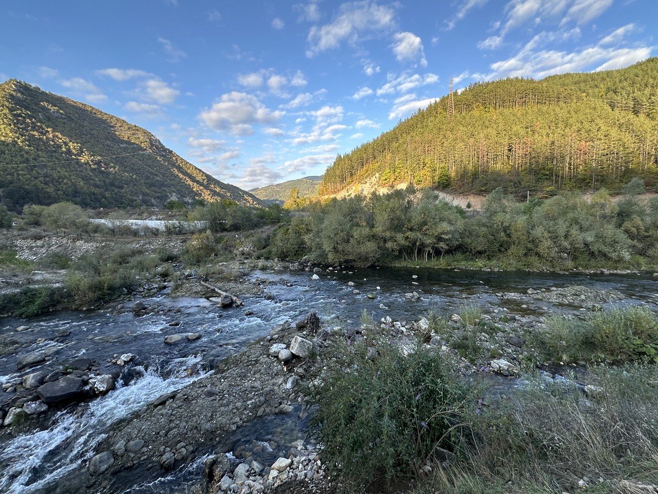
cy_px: 229
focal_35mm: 16
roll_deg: -0.8
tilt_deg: -3.3
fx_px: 304
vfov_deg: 78.0
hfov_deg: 94.5
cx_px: 340
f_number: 2.2
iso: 40
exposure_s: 1/380
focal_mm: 2.22
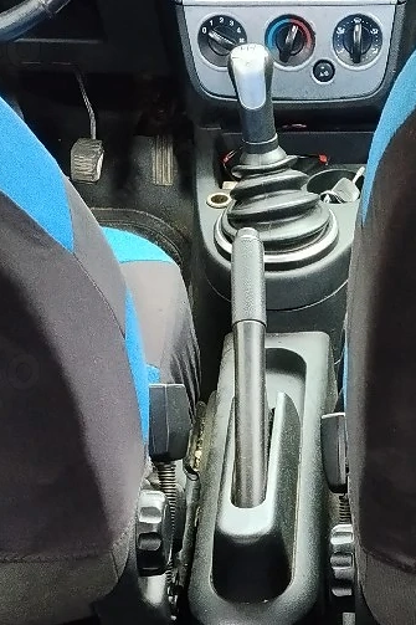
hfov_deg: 17.0
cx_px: 312
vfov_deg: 25.0
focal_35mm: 80
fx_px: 1388
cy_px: 500
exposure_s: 1/33
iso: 320
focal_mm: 4.22
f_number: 1.8
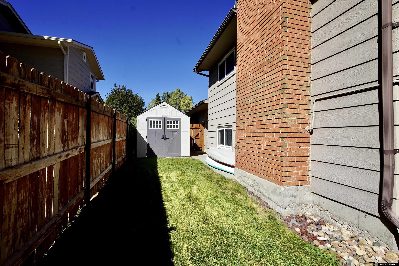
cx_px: 200
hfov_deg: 96.7
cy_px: 133
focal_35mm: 16
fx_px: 177
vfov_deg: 73.7
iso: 100
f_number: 10
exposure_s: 1/200
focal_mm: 11
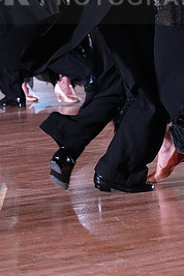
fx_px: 2116
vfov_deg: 7.4
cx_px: 103
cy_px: -10
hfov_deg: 5.0
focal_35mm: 276
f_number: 5
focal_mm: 127
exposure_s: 1/400
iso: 10000
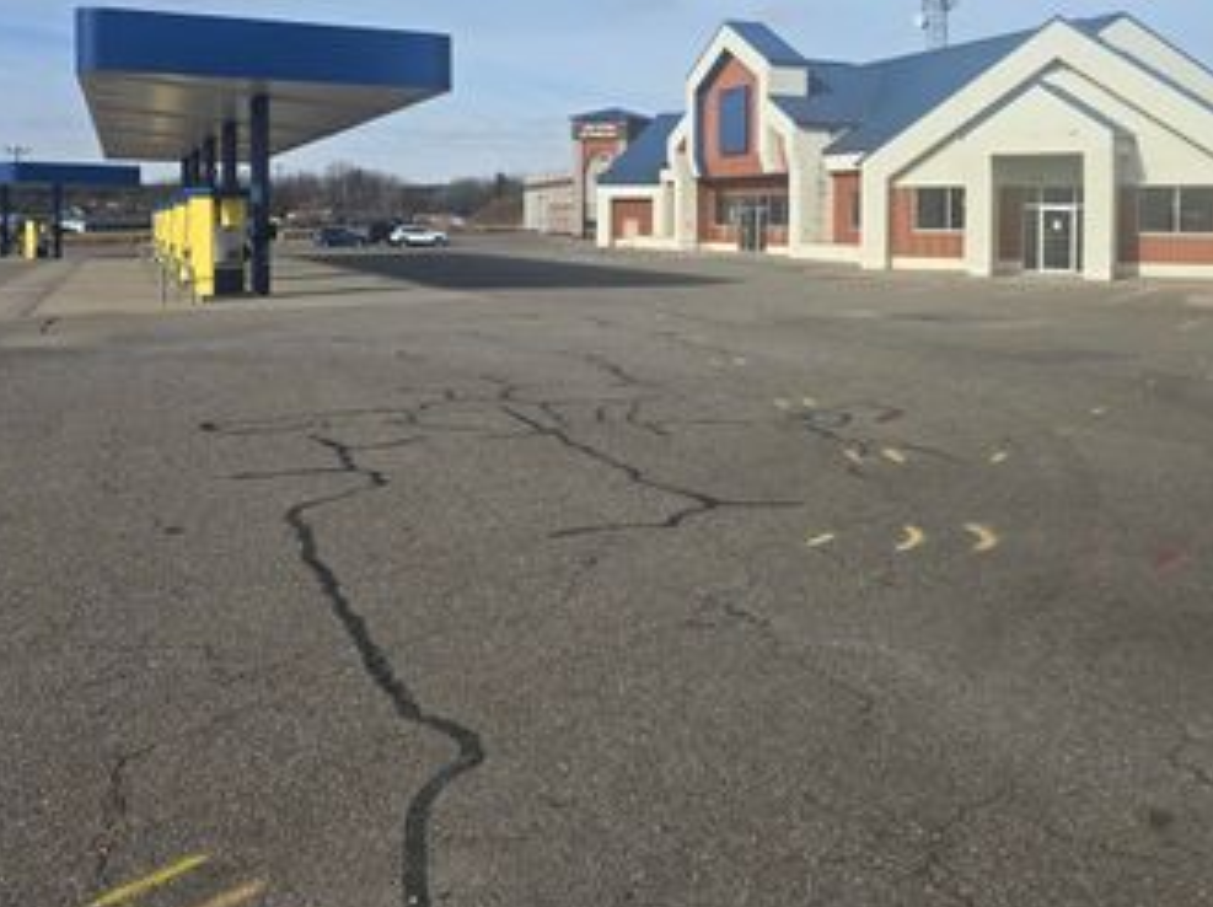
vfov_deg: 39.9
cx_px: 782
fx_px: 1225
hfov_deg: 51.9
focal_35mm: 35
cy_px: 275
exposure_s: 1/976
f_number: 1.7
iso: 12
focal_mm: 6.3
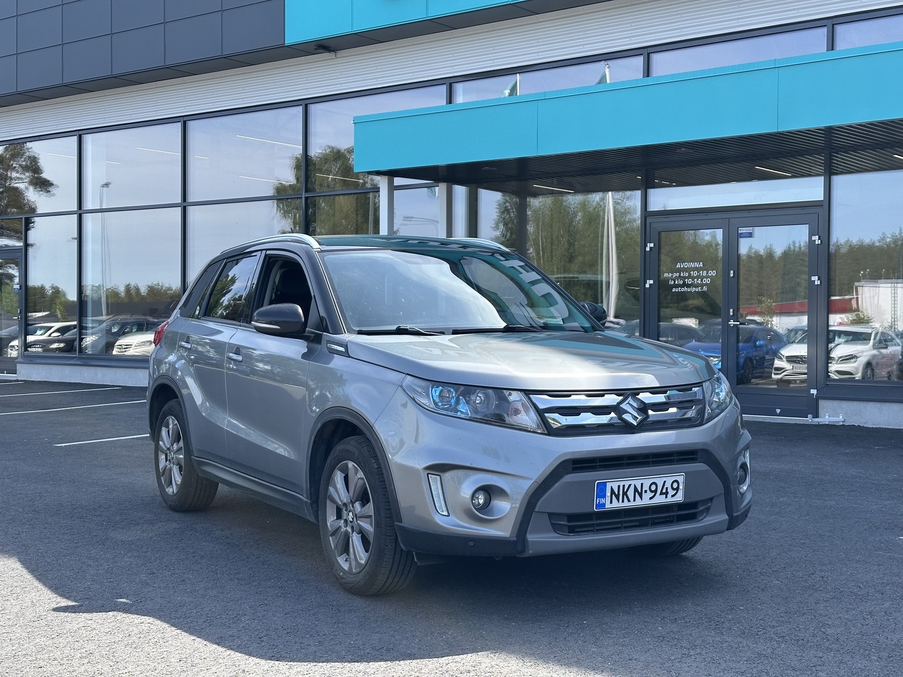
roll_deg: -0.5
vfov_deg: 30.3
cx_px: 452
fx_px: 1252
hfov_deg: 39.7
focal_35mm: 48
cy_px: 338
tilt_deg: +0.0
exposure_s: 1/944
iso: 64
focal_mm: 6.86
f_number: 1.78
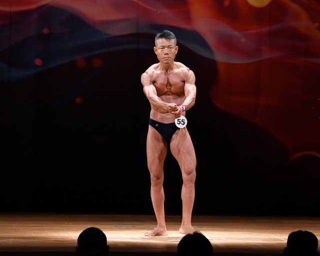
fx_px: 2414
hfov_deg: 7.6
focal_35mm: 255
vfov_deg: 6.1
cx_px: 158
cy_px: 128
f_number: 5.6
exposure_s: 1/400
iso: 4000
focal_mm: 150
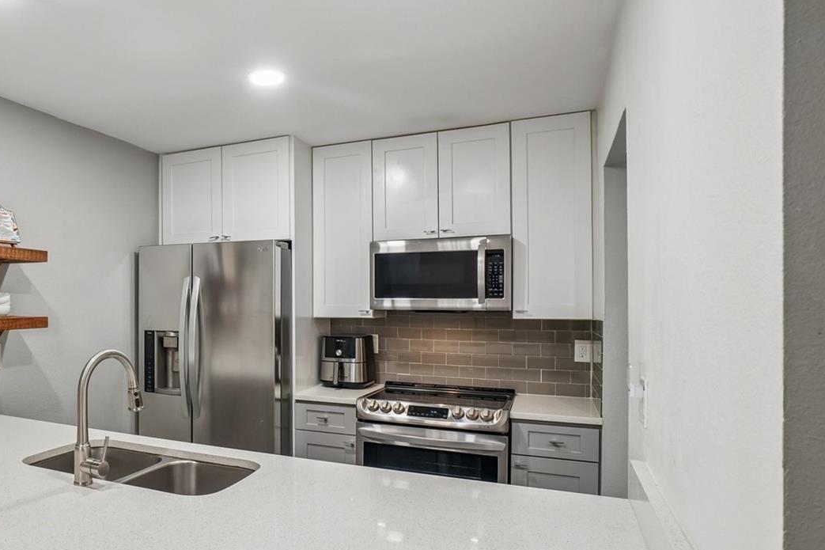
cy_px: 319
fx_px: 527
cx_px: 244
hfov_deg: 72.7
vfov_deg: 54.8
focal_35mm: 23
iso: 320
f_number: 8
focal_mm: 10
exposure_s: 1/10
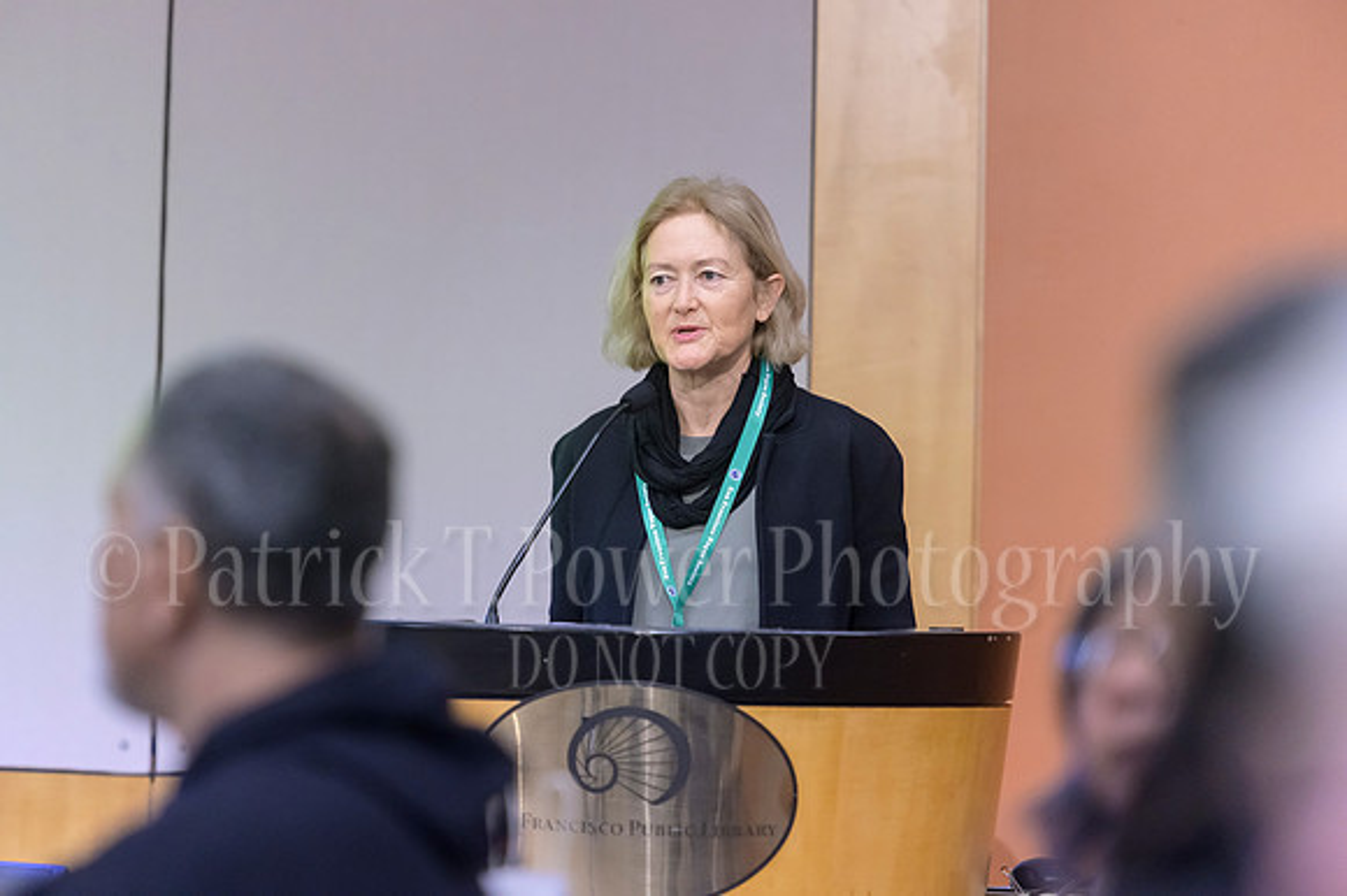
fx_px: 8601
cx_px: 674
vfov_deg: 6.0
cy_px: 448
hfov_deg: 9.0
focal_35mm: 230
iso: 5000
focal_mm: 230
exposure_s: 1/400
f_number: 4
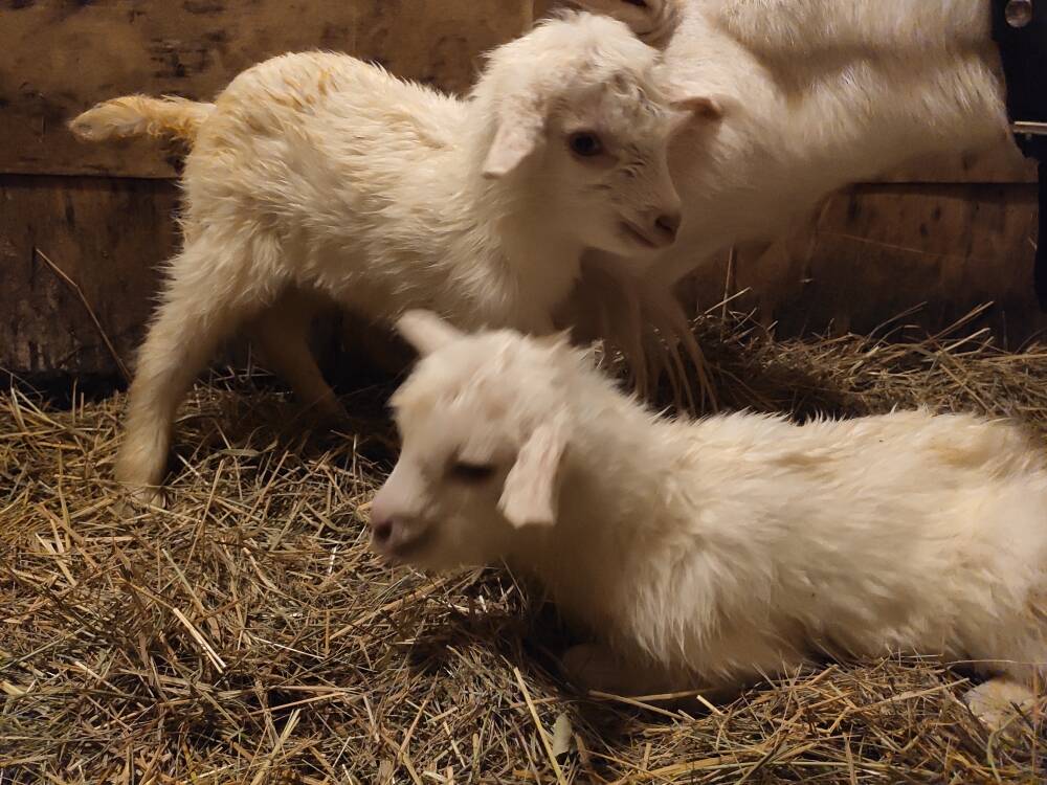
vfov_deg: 53.1
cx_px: 524
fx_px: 786
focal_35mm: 26
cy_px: 392
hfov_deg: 67.3
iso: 6146
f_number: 1.75
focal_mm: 4.77
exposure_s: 1/50
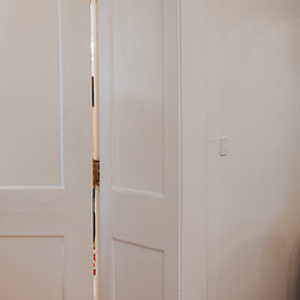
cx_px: -43
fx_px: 677
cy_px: 123
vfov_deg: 25.0
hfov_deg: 23.2
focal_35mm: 69
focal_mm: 35
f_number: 2.8
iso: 1000
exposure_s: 1/200
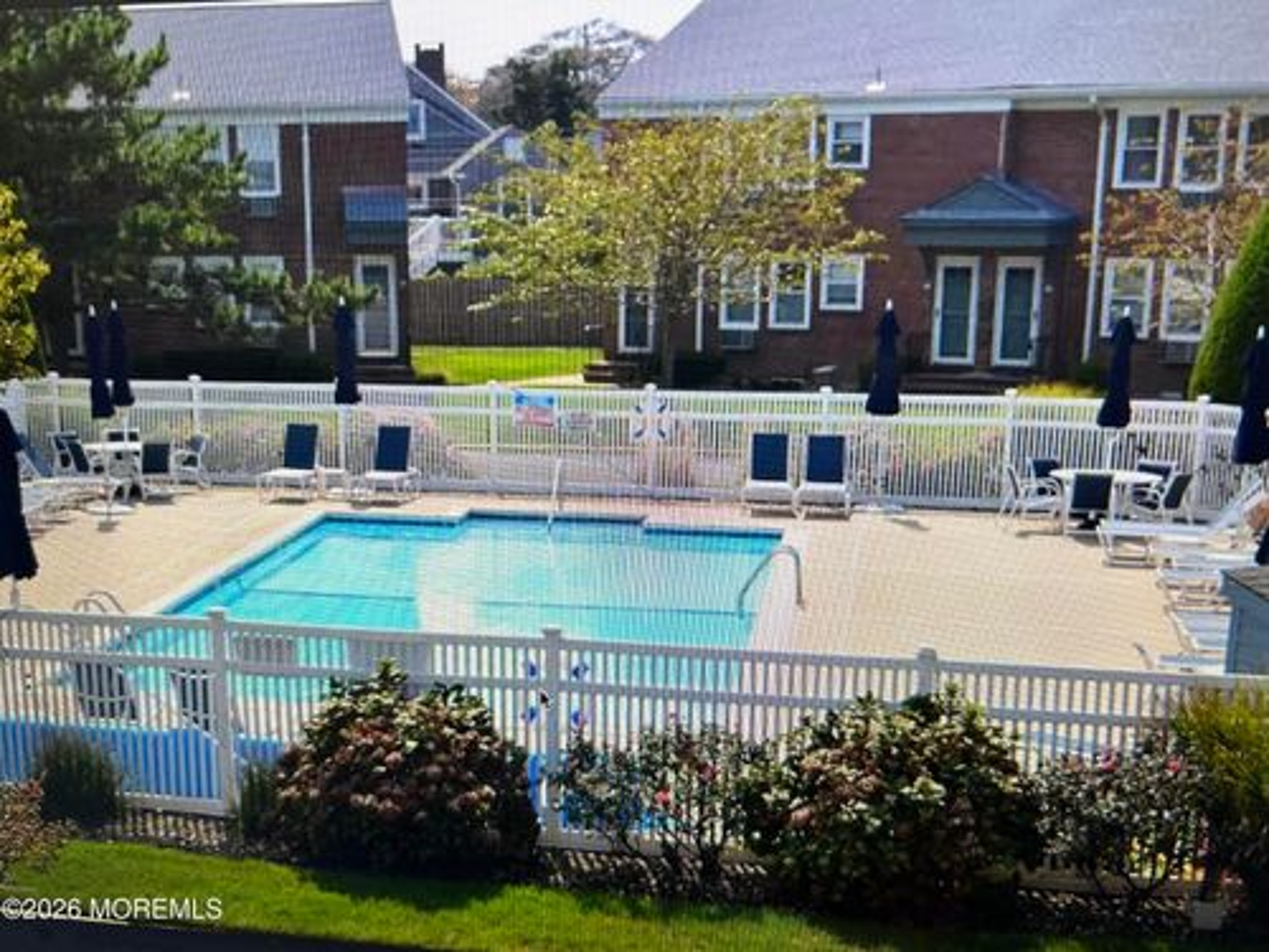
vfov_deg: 53.1
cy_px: 476
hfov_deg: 67.3
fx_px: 953
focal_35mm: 26
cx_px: 634
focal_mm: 5.7
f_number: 1.5
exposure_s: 1/121
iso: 50
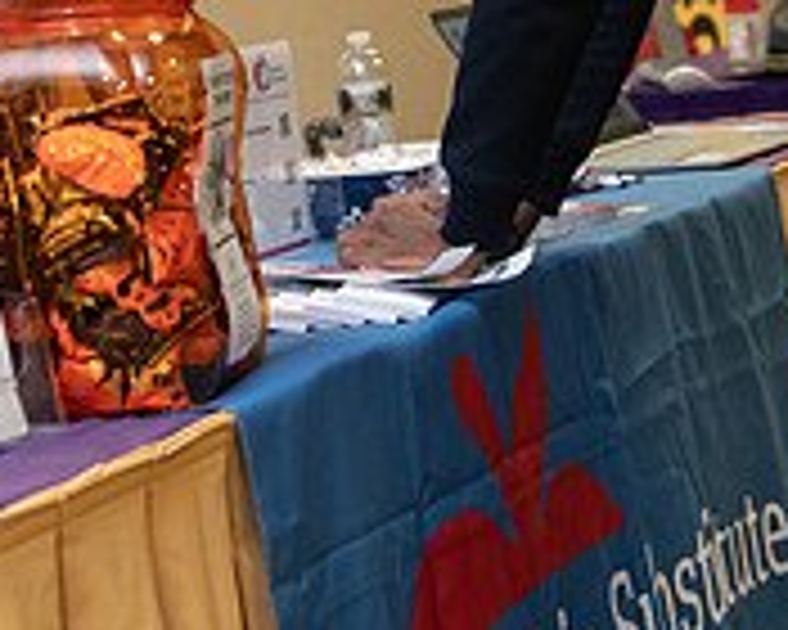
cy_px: -214
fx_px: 2752
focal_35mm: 118
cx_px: 126
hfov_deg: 16.1
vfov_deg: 12.6
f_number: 3.2
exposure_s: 1/160
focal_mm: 38
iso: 1250
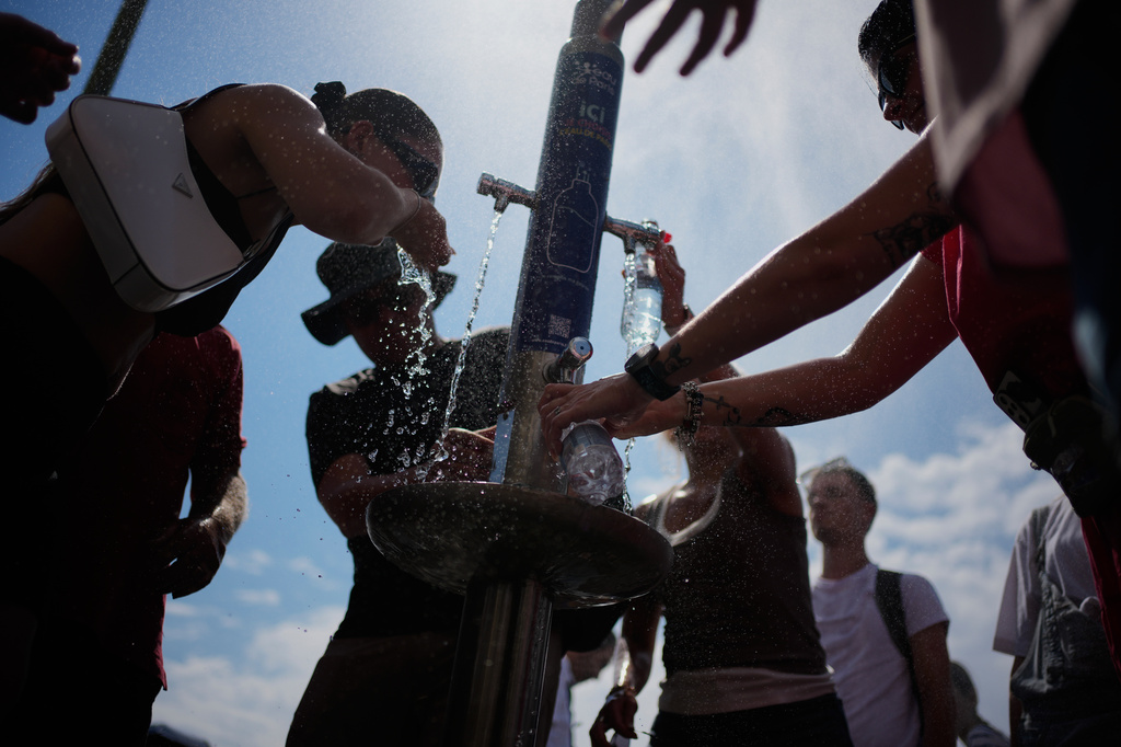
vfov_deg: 37.8
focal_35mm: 35
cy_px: 374
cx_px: 560
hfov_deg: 54.4
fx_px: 1089
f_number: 1.8
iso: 160
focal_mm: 35
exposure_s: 1/16000
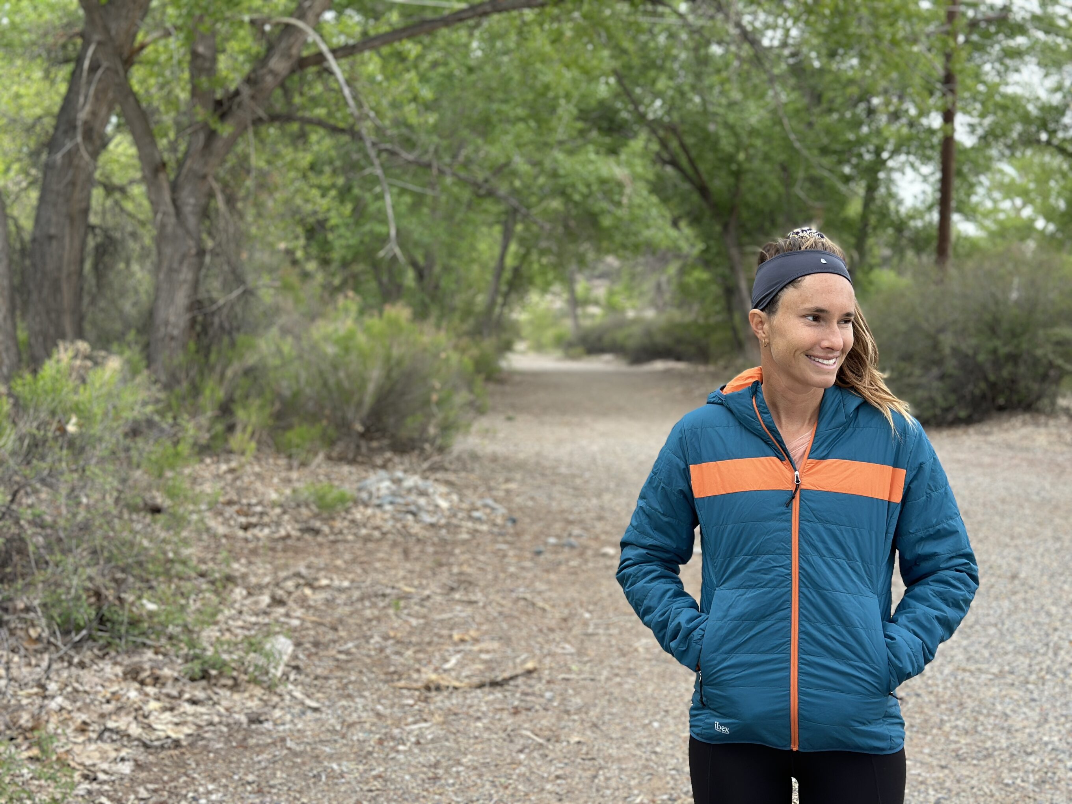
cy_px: 402
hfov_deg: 39.7
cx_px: 536
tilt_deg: -2.7
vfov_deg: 30.3
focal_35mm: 48
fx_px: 1486
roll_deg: -0.5
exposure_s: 1/1062
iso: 80
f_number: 1.78
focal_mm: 6.86
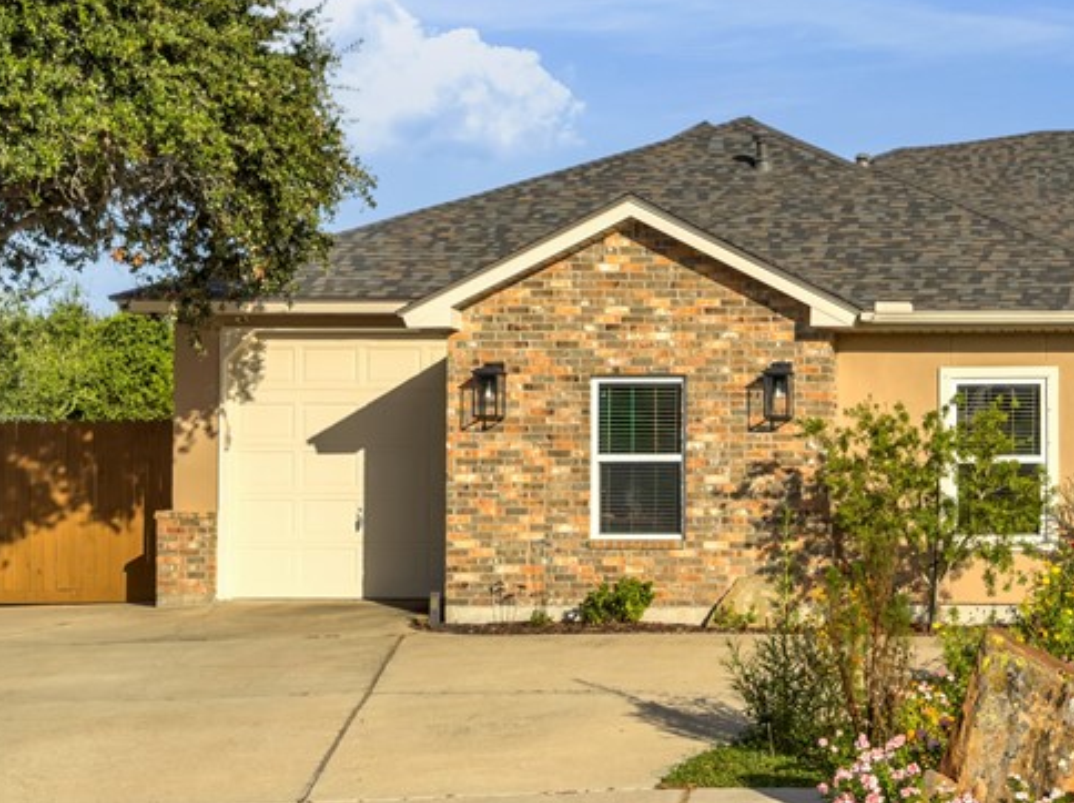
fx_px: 2232
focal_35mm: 72
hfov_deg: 26.0
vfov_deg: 20.4
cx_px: 1016
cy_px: 449
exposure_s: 1/5000
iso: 64
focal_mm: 6.76
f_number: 1.8
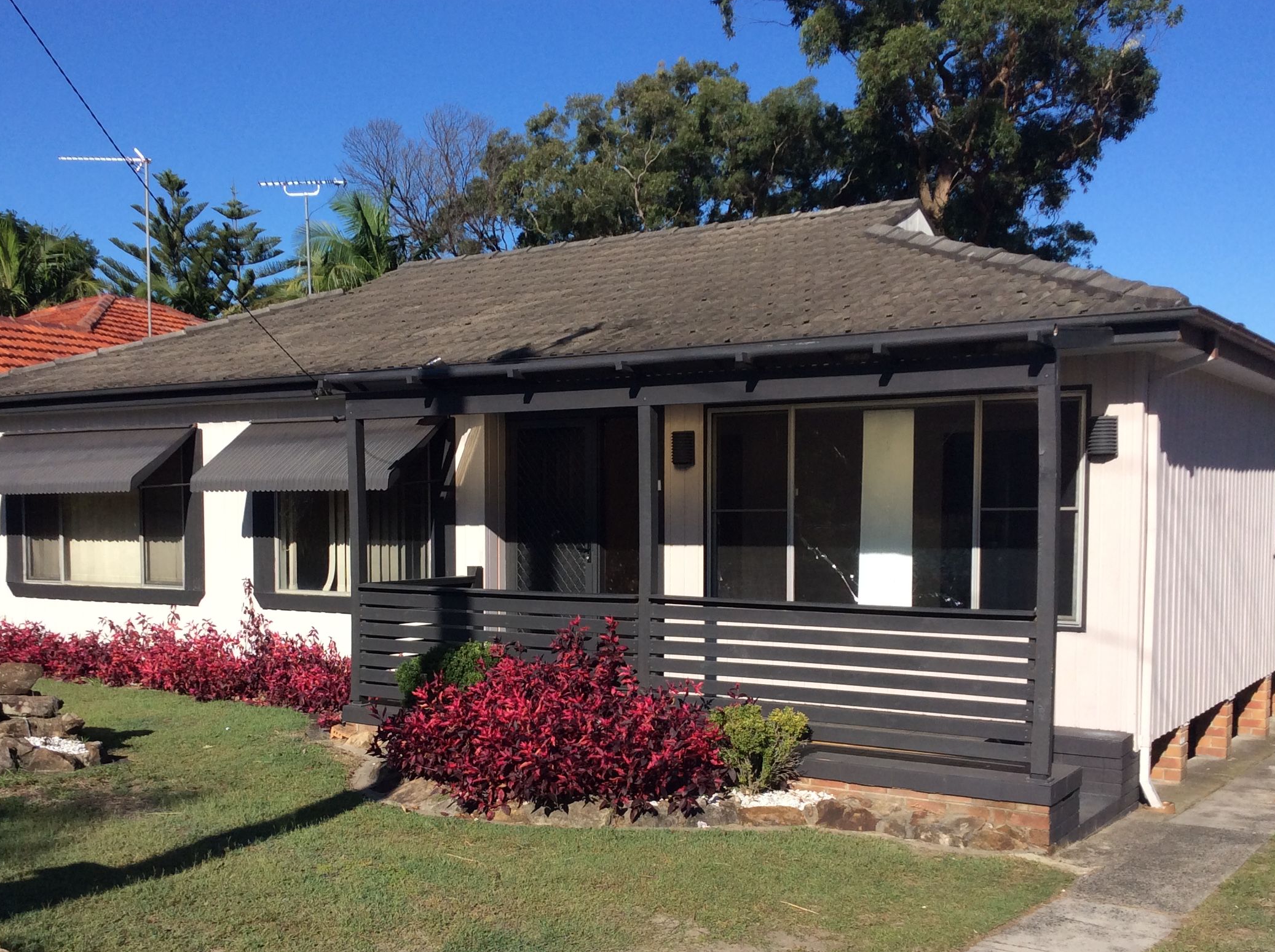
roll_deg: +2.6
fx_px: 1471
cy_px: 592
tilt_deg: -4.8
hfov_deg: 46.8
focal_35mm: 40
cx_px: 556
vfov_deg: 35.7
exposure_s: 1/1546
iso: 32
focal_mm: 3.3
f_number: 2.4
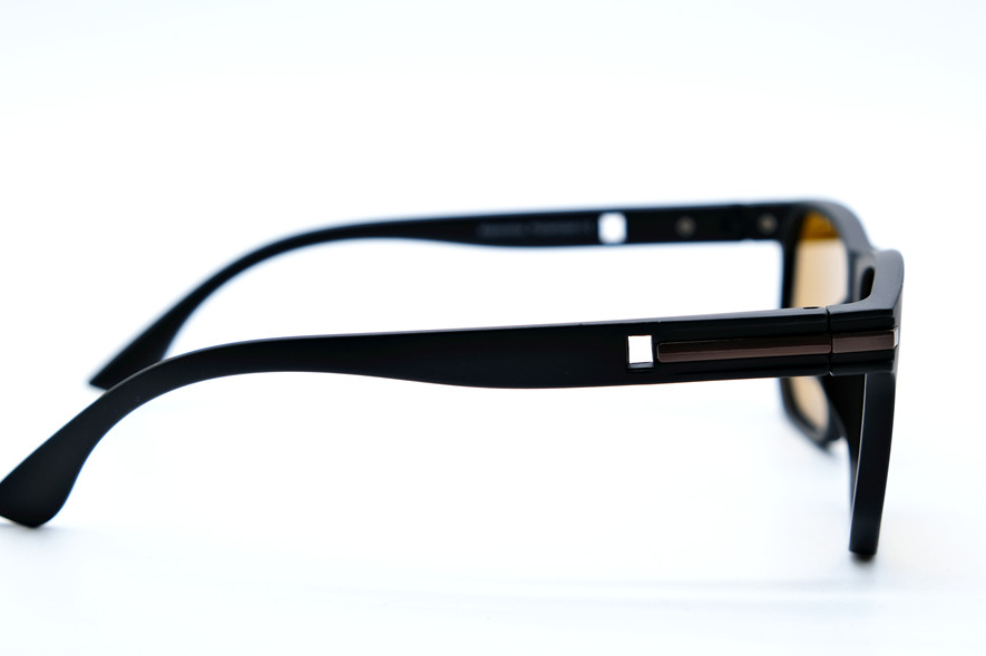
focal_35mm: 78
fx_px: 2135
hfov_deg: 26.0
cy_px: 362
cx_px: 479
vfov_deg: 17.5
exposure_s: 1/250
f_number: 5.6
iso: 320
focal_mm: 46.3
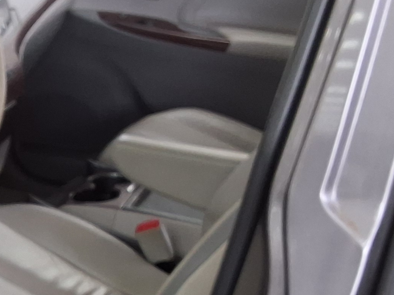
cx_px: -136
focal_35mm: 88
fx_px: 1002
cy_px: 298
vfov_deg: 16.4
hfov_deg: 20.2
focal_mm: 2.91
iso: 50
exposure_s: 1/60
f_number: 1.9
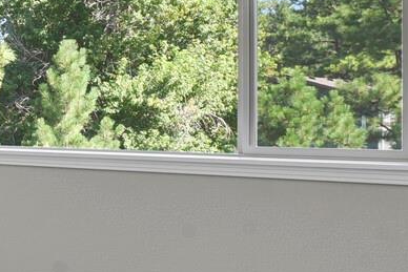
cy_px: 123
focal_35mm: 70
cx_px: -345
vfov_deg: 19.5
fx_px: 794
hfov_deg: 20.0
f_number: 8
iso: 3200
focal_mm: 17
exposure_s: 1/20
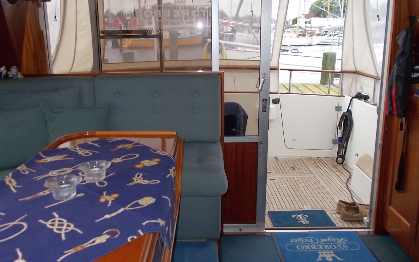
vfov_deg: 39.2
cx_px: 215
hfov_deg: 59.6
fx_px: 365
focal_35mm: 32
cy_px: 99
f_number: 3.2
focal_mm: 4.6
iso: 80
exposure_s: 1/100
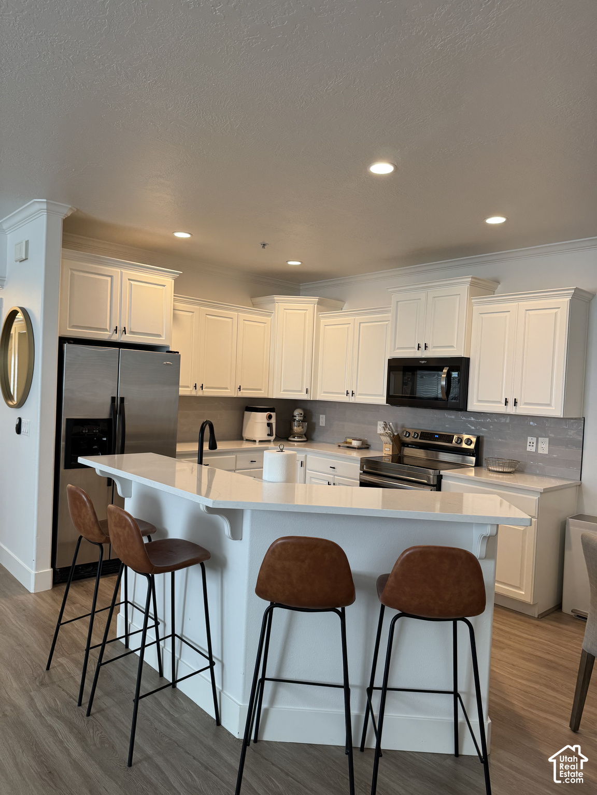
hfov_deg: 56.8
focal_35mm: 24
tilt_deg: -2.6
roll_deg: -2.1
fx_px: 552
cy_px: 398
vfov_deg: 71.6
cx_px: 298
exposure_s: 1/120
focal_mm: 6.76
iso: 125
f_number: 1.78
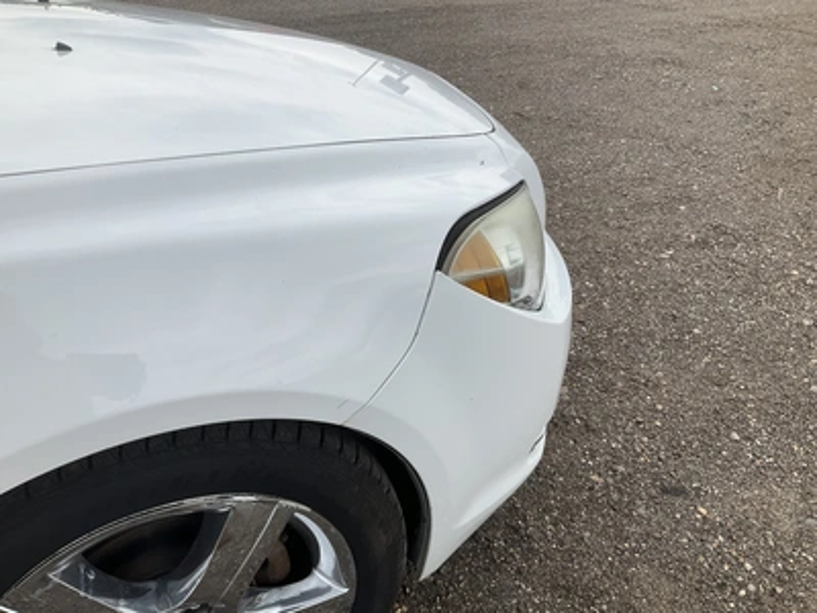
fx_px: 684
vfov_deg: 48.2
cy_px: 306
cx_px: 408
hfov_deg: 61.7
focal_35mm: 29
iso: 25
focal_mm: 3
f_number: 1.8
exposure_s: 1/1311
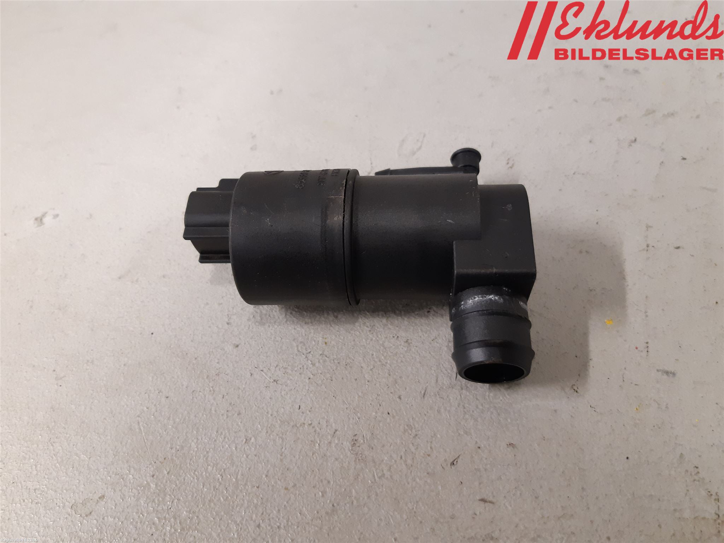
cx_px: 362
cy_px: 272
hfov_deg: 67.3
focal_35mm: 26
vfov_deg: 53.1
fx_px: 544
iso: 250
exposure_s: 1/50
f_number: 1.7
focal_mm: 3.93
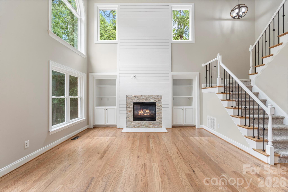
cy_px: 96
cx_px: 144
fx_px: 128
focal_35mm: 16
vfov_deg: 73.7
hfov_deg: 96.7
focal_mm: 16
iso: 400
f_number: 8
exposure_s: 1/25
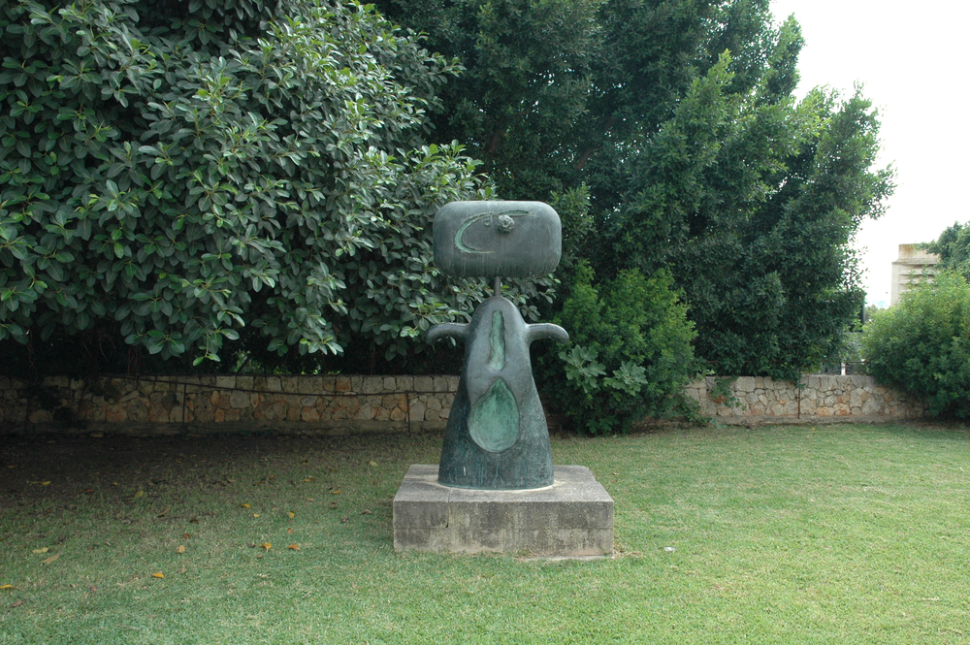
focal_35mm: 33
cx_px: 485
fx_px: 888
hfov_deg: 57.3
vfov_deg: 39.9
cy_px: 322
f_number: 7.1
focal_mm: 22
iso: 400
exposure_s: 1/200
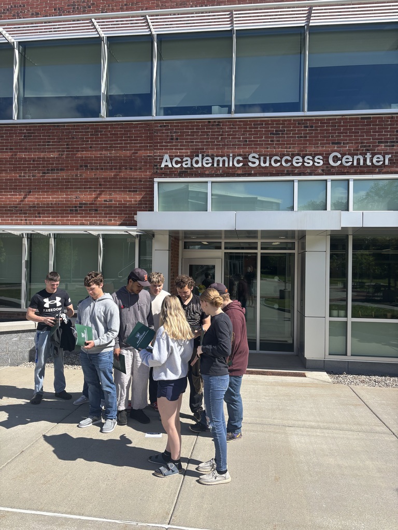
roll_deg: -1.5
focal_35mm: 26
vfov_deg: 67.3
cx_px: 199
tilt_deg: +0.5
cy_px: 265
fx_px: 399
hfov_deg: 53.1
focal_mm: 5.96
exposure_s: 1/2342
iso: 50
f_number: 1.6
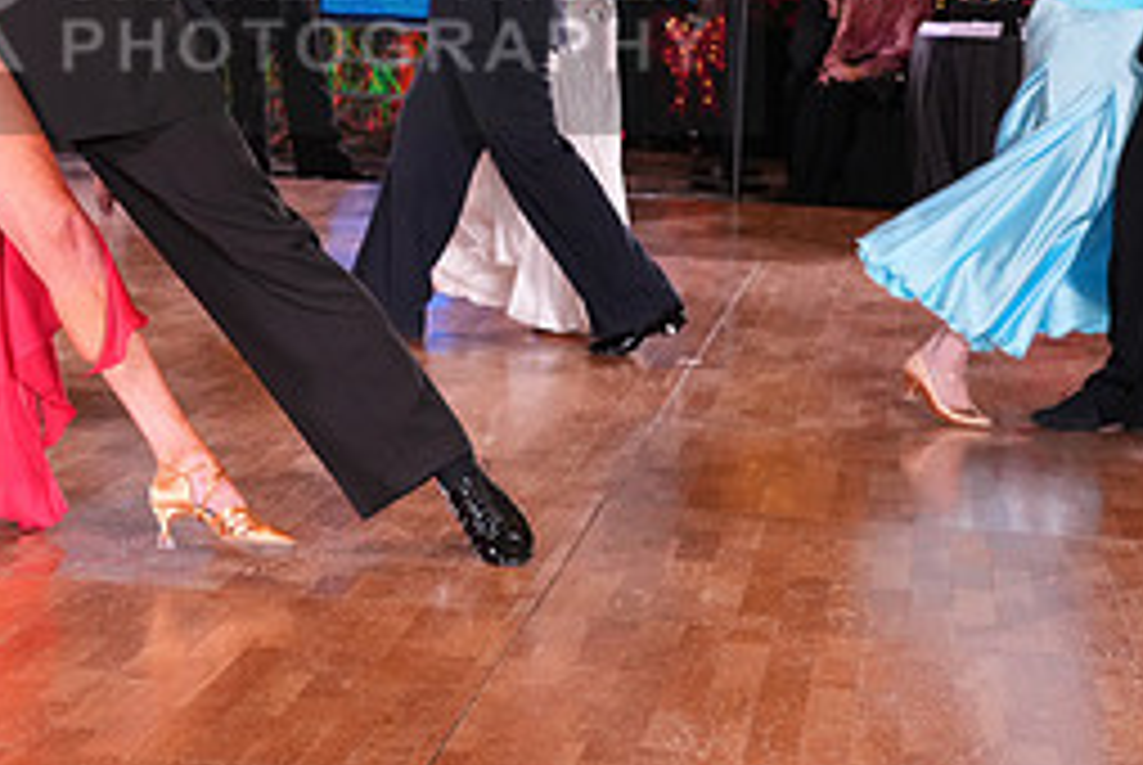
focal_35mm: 105
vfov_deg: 12.9
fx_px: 3338
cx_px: 274
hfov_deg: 19.3
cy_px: 16
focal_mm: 46
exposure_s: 1/200
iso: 2000
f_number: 4.5
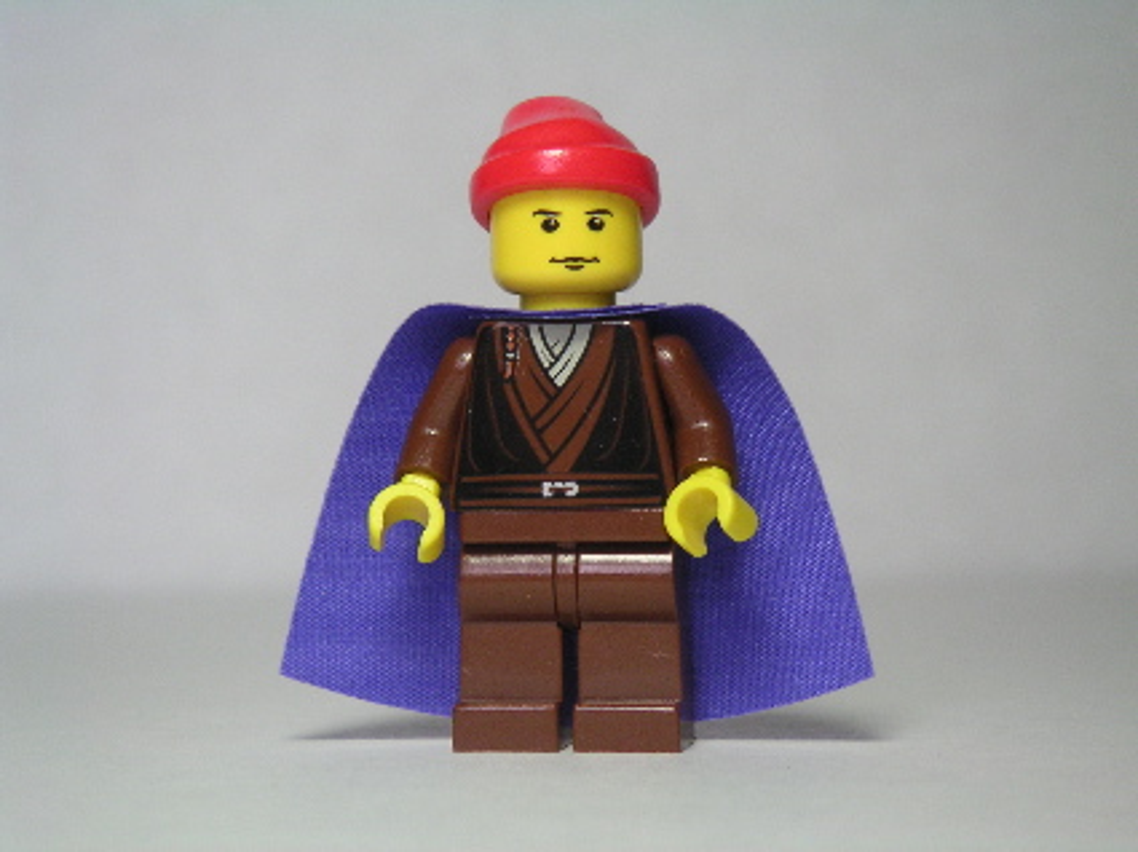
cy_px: 426
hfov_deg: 17.7
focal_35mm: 111
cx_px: 569
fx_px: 3646
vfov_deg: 13.3
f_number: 3.6
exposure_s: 1/111
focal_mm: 17.1
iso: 100
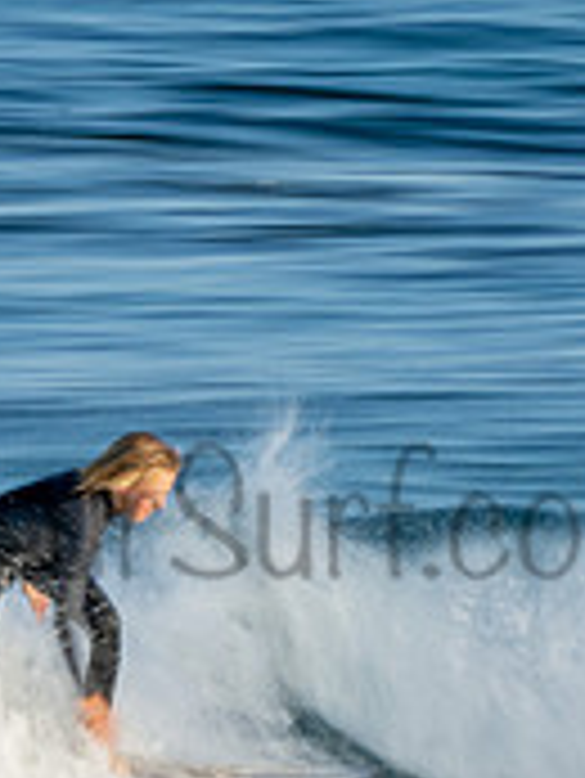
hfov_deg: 0.8
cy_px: 474
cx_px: 369
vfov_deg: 1.0
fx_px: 43593
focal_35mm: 1937
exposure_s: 1/20
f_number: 25
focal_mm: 400
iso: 100
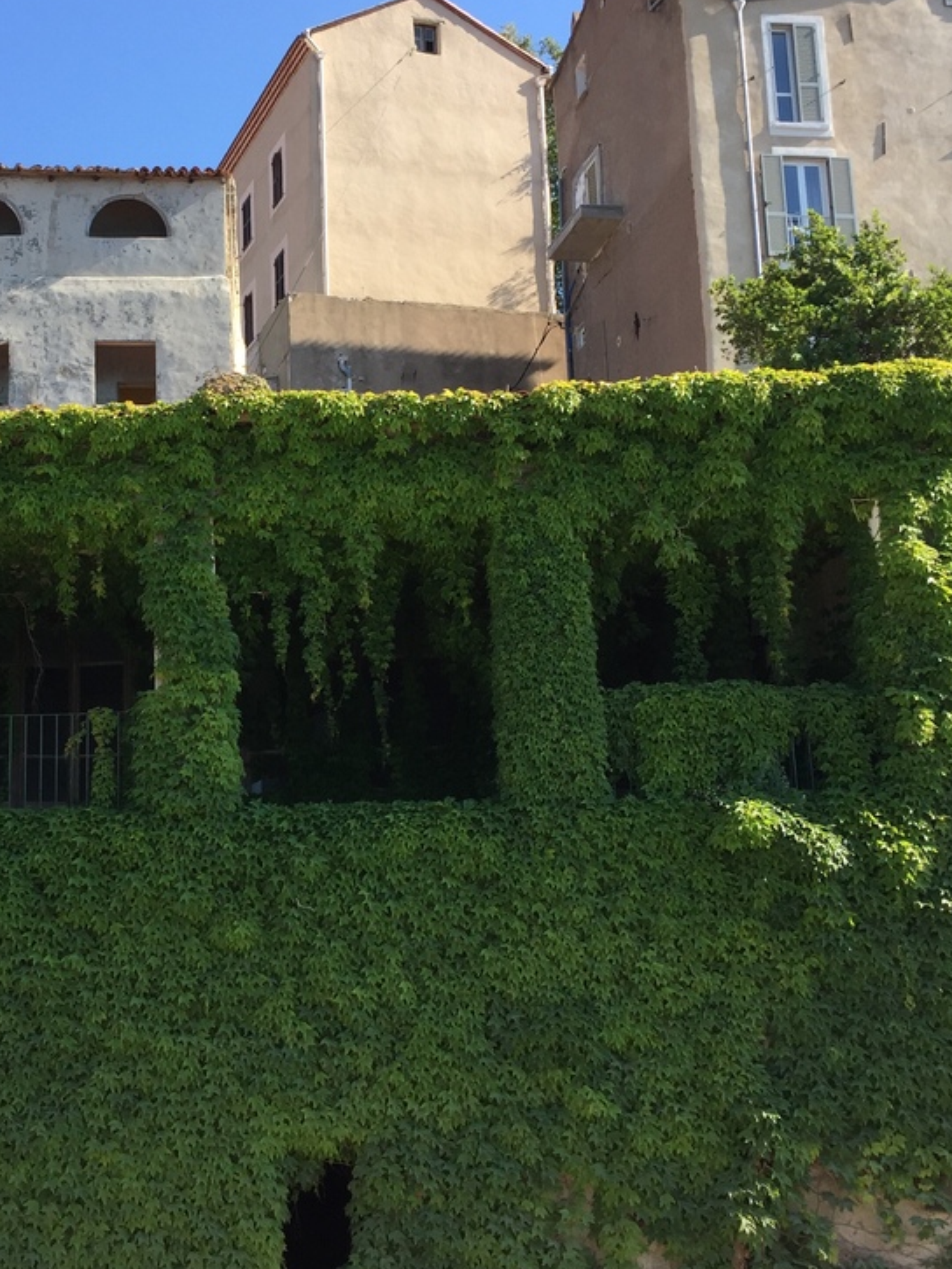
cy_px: 649
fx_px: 1760
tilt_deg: +13.8
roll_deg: -0.1
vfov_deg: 39.6
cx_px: 233
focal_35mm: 48
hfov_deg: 29.8
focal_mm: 4.15
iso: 32
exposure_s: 1/694
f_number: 2.2
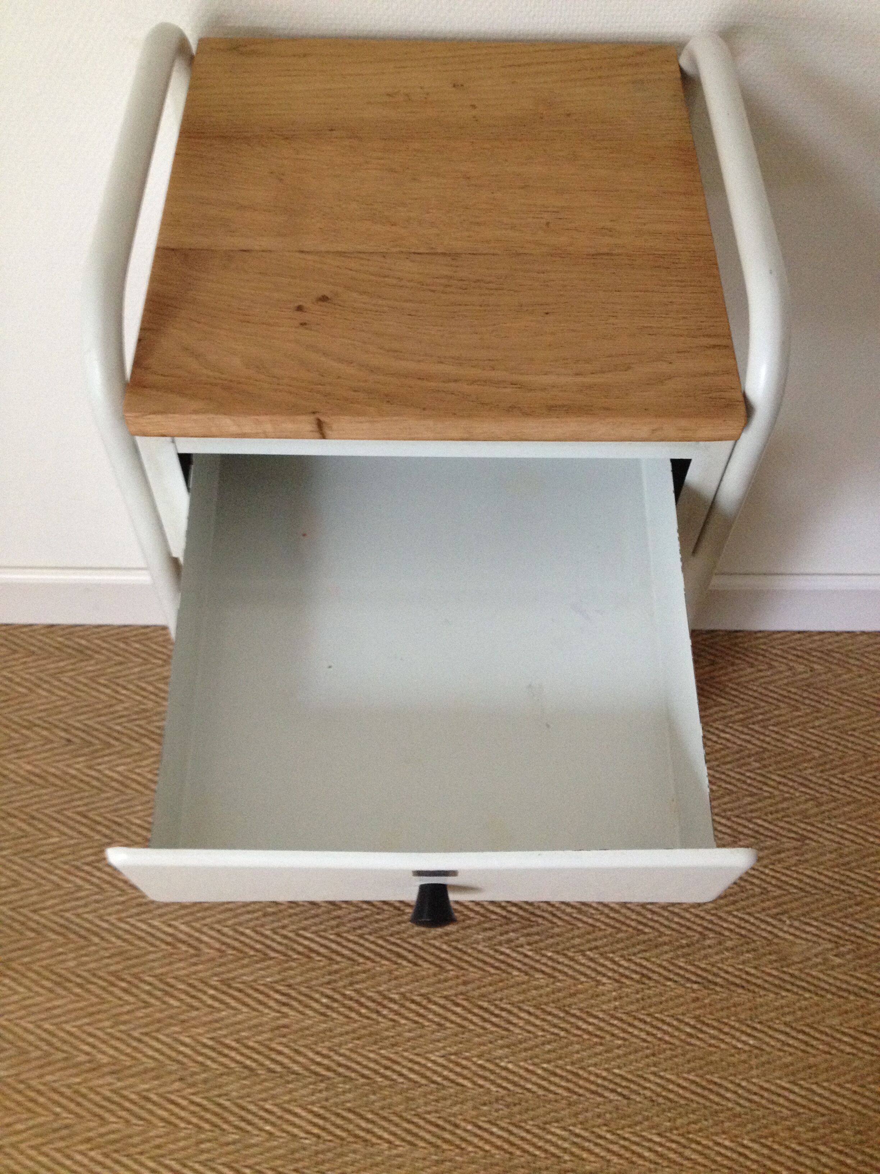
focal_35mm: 35
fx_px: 1186
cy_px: 587
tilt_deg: -57.8
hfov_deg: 40.7
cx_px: 440
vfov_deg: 52.6
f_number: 2.4
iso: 250
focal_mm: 4.28
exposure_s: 1/20
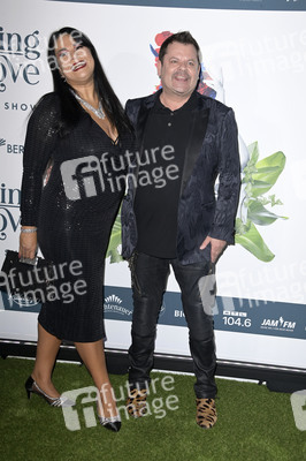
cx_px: 153
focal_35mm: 48
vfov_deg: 41.1
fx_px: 613
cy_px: 230
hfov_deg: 28.0
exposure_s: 1/250
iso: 640
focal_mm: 48
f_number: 6.3
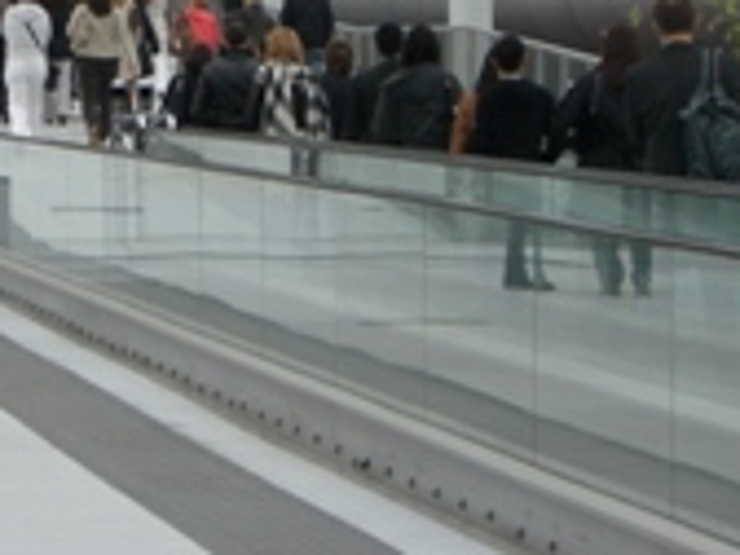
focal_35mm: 246
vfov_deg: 6.0
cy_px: -88
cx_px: 172
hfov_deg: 8.0
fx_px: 5259
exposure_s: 1/100
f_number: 4.6
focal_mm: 15.3
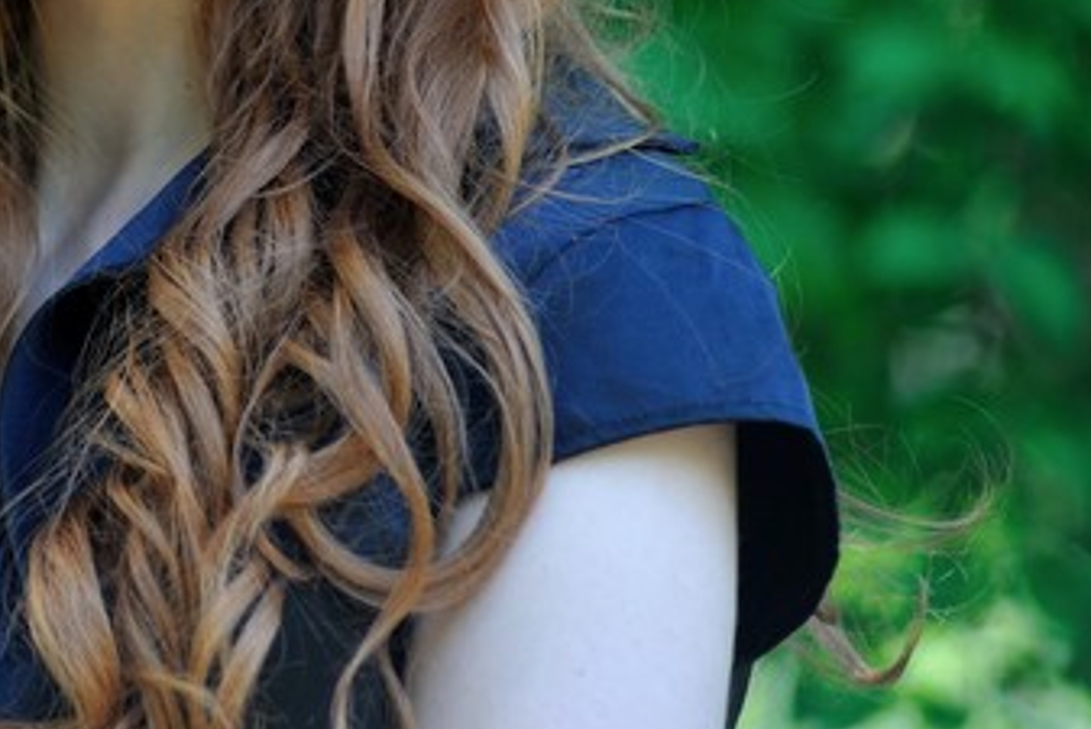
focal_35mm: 360
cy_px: -89
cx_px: 6
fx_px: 10914
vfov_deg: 3.8
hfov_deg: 5.7
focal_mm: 135
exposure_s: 1/200
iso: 200
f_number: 2.8
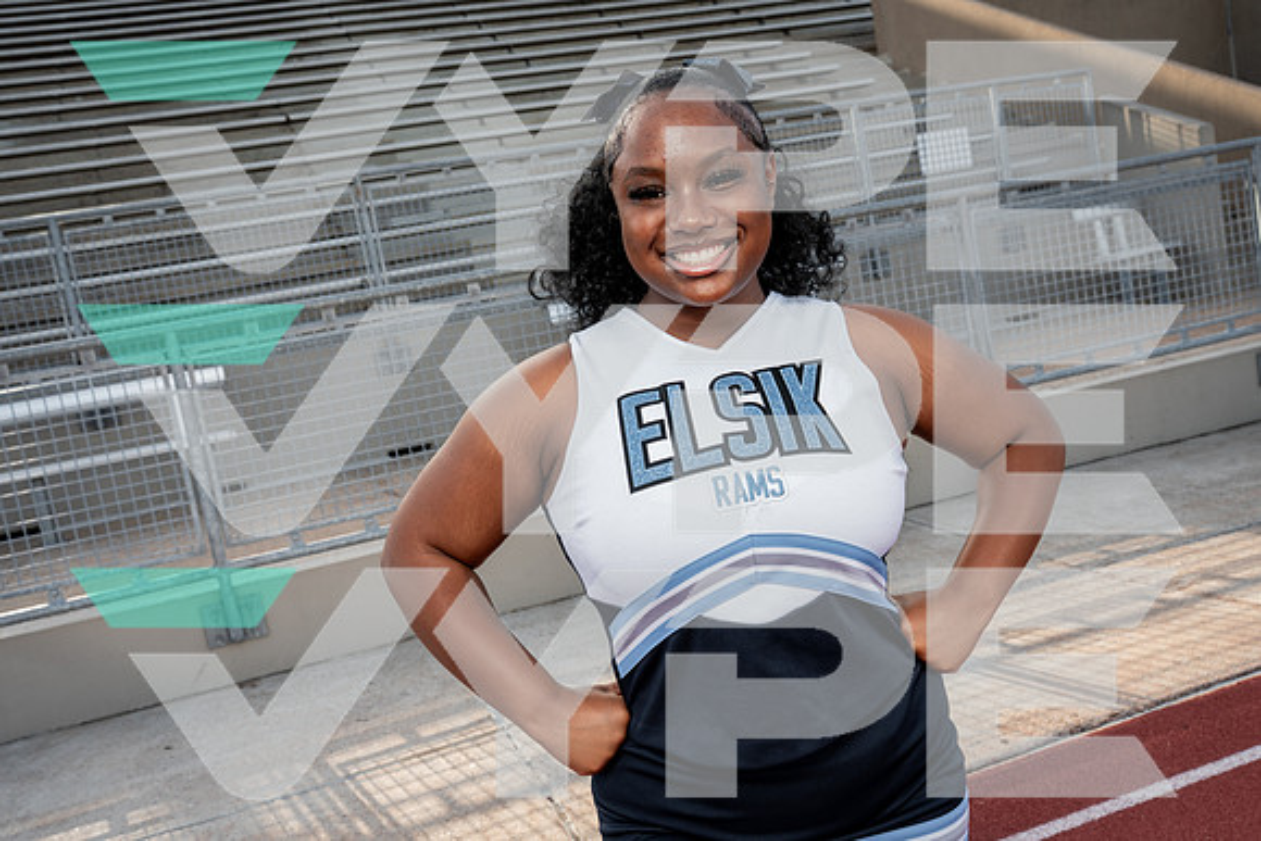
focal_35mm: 34
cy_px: 420
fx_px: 1191
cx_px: 630
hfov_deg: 55.8
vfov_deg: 38.9
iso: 400
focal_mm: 34
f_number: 8
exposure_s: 1/250
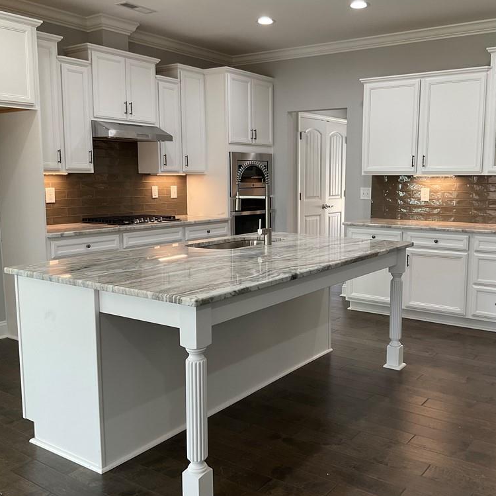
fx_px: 567
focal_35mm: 35
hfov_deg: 47.0
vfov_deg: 47.2
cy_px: 249
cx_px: 294
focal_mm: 3
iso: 50
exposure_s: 1/120
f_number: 1.8
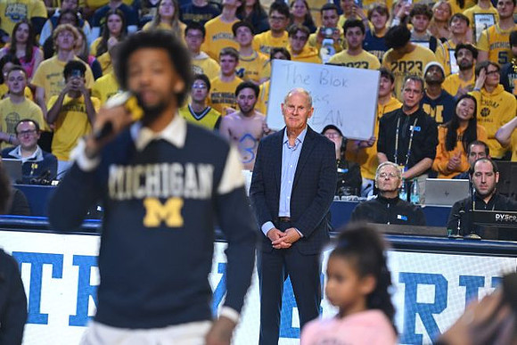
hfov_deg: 14.2
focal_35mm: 145
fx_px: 2083
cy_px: 172
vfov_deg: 9.5
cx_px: 258
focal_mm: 145
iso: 4000
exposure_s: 1/640
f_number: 2.8
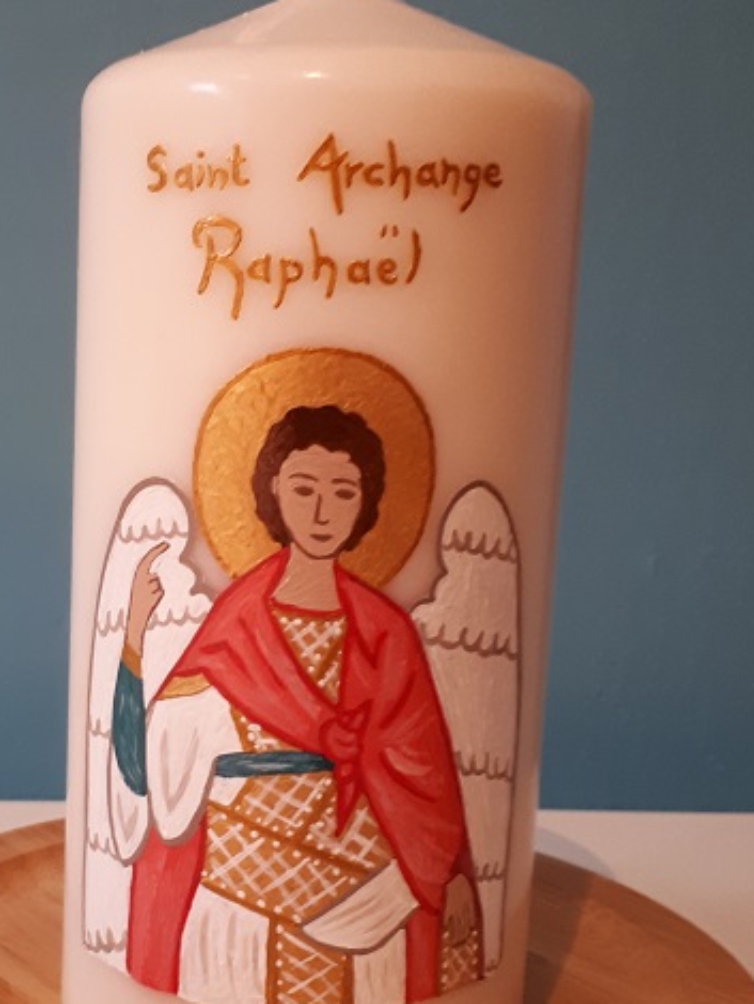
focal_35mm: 53
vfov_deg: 36.1
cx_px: 103
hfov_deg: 26.8
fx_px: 1538
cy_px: 558
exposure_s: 1/20
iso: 160
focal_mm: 3.6
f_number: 1.9
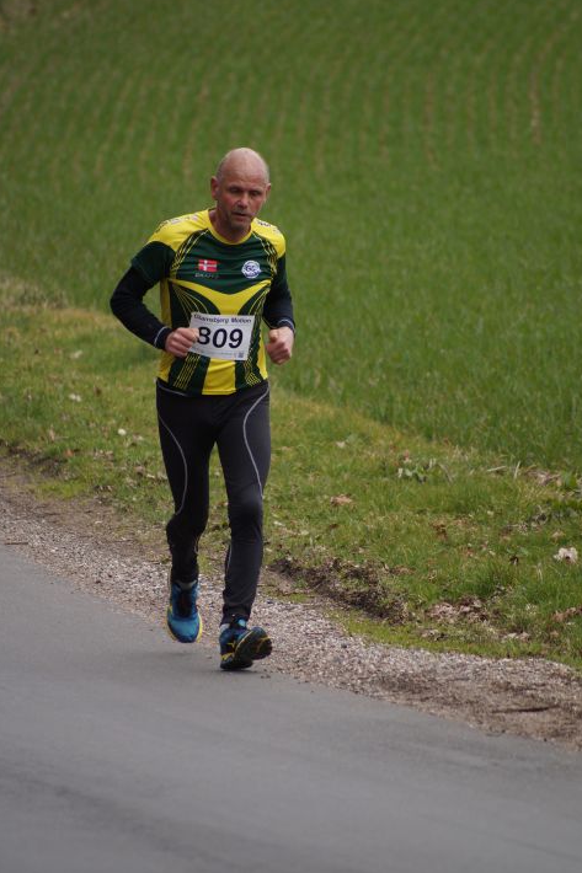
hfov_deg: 2.9
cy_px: 456
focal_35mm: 476
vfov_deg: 4.3
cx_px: 283
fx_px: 11548
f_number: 5.6
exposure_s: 1/500
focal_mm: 300
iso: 400
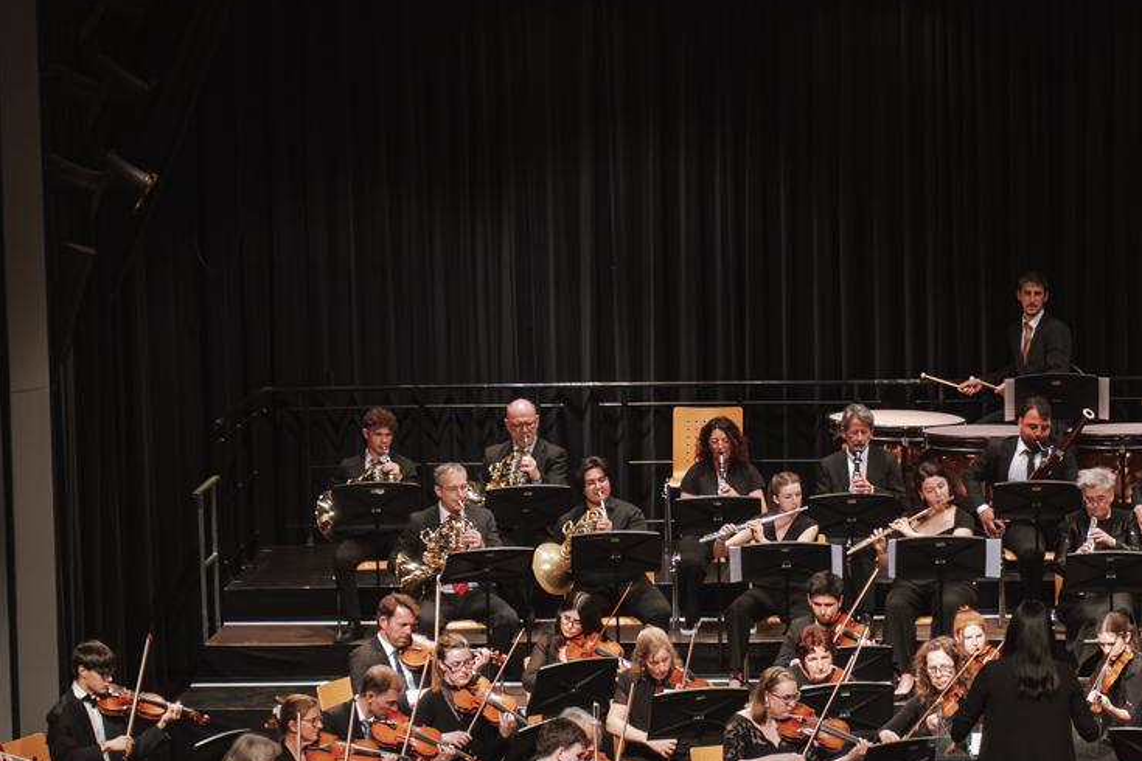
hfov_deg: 10.5
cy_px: 596
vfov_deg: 7.0
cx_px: 1018
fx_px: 6185
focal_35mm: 195
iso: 1250
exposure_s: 1/320
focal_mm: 70
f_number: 2.8
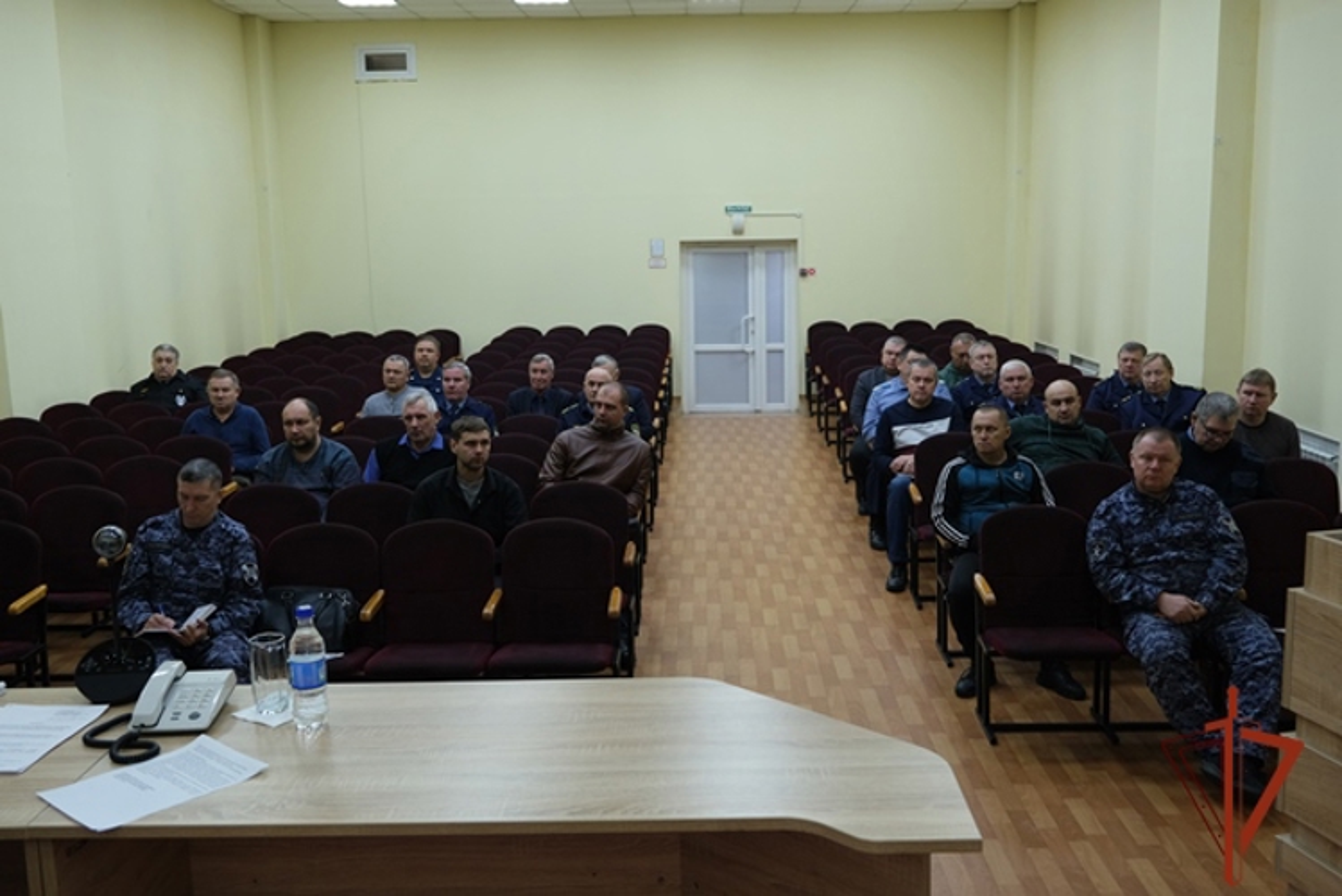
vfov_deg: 46.4
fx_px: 1044
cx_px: 671
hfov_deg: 65.5
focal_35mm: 28
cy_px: 448
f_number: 4
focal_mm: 18.4
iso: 200
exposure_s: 1/27
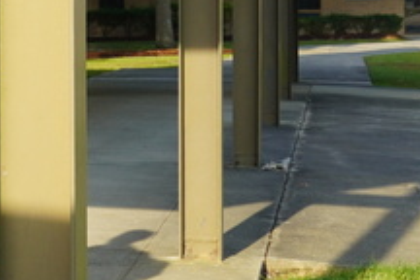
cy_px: 18
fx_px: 1995
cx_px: -490
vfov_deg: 8.0
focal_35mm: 171
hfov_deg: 10.7
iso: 100
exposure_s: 1/100
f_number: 7.1
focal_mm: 24
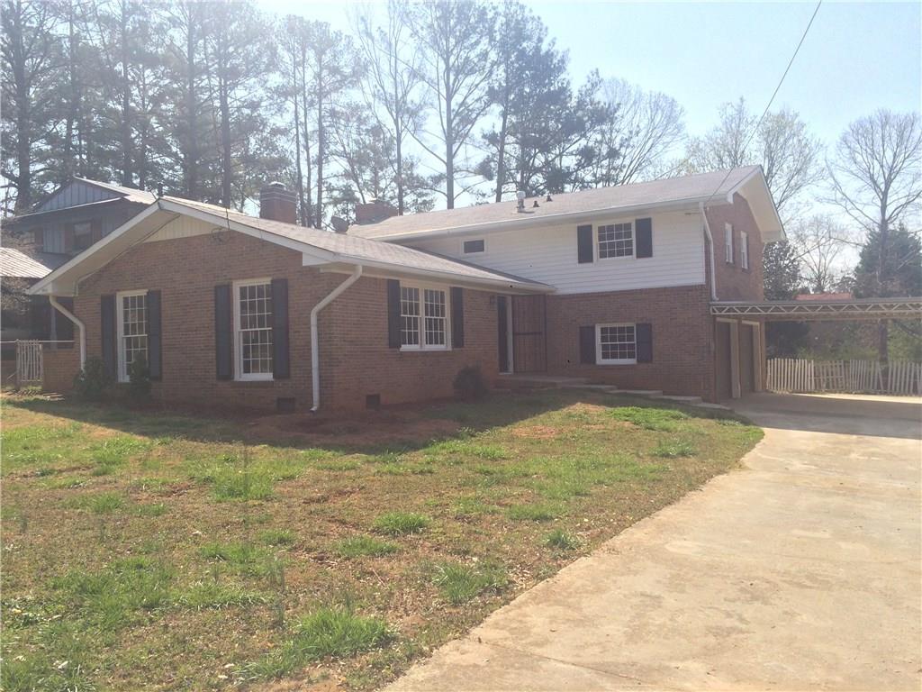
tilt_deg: +0.8
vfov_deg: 48.2
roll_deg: +2.3
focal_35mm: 29
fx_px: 772
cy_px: 346
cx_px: 461
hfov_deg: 61.7
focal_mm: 4.15
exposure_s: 1/1368
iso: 32
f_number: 2.2
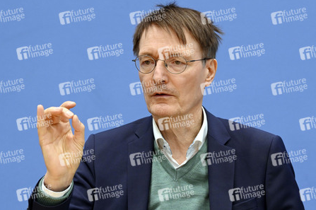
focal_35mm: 113
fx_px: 991
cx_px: 157
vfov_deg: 12.1
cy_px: 105
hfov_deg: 18.1
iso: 4000
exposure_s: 1/400
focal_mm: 112
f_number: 6.3
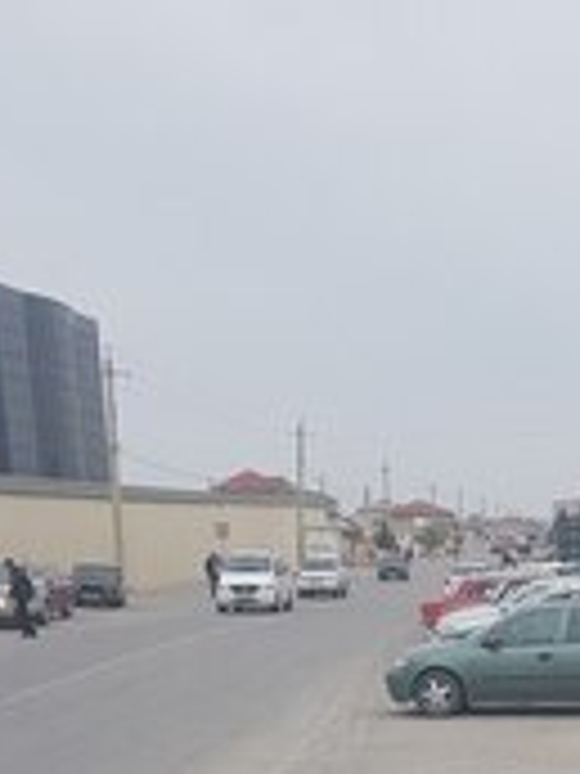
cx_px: 634
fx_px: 1676
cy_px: 1044
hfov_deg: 18.9
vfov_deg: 22.8
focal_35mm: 75
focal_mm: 4.2
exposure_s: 1/211
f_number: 1.7
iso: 40
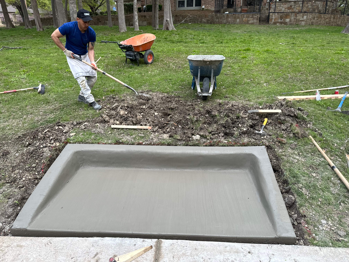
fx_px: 242
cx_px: 174
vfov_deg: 56.8
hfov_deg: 71.6
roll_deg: +0.2
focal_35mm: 24
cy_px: 131
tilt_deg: -22.2
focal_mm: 6.86
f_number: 1.78
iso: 125
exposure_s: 1/121
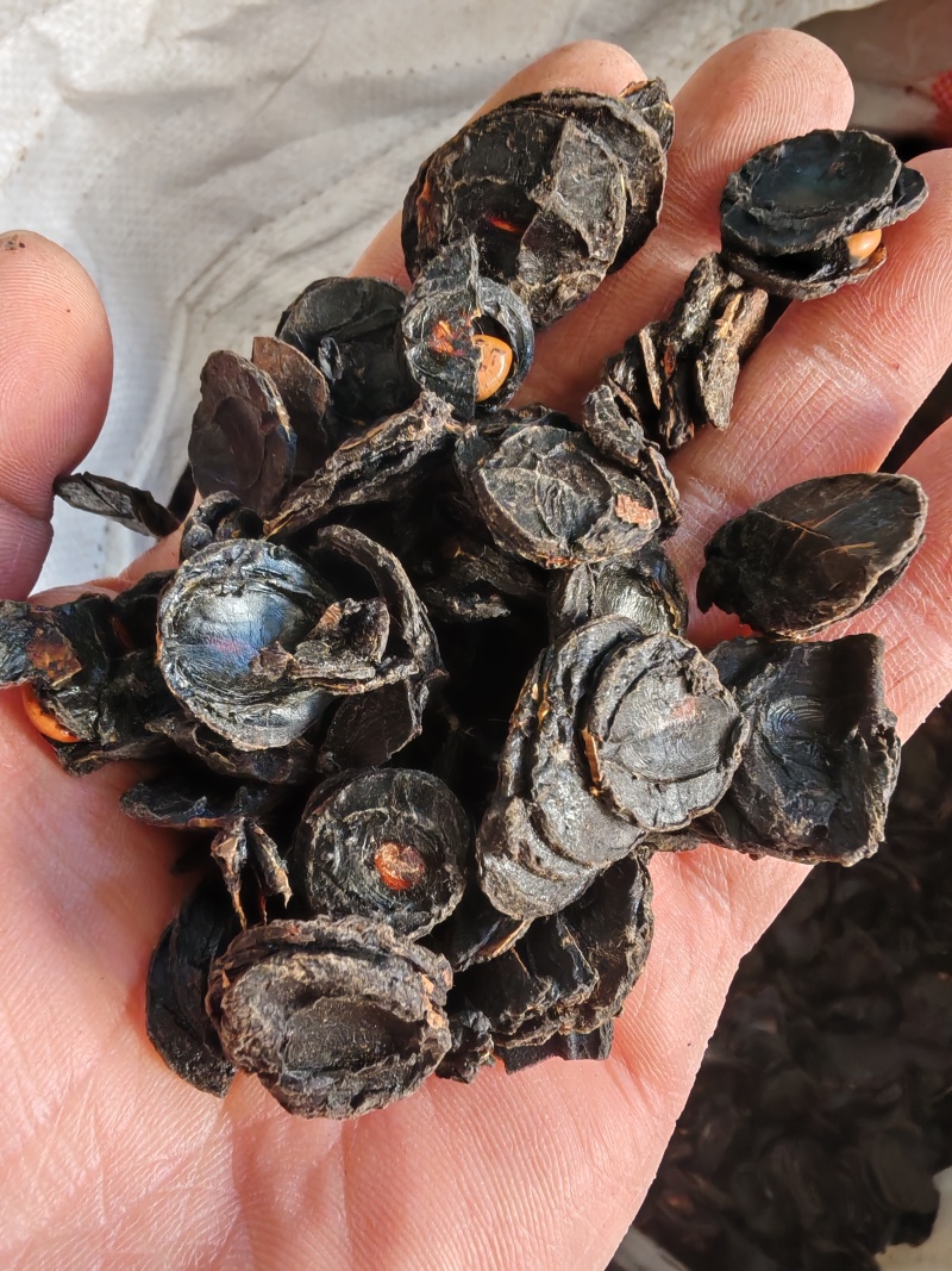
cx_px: 476
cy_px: 636
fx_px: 954
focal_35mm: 26
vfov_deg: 67.3
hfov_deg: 53.1
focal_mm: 1.96
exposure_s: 1/50
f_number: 2.2
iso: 100
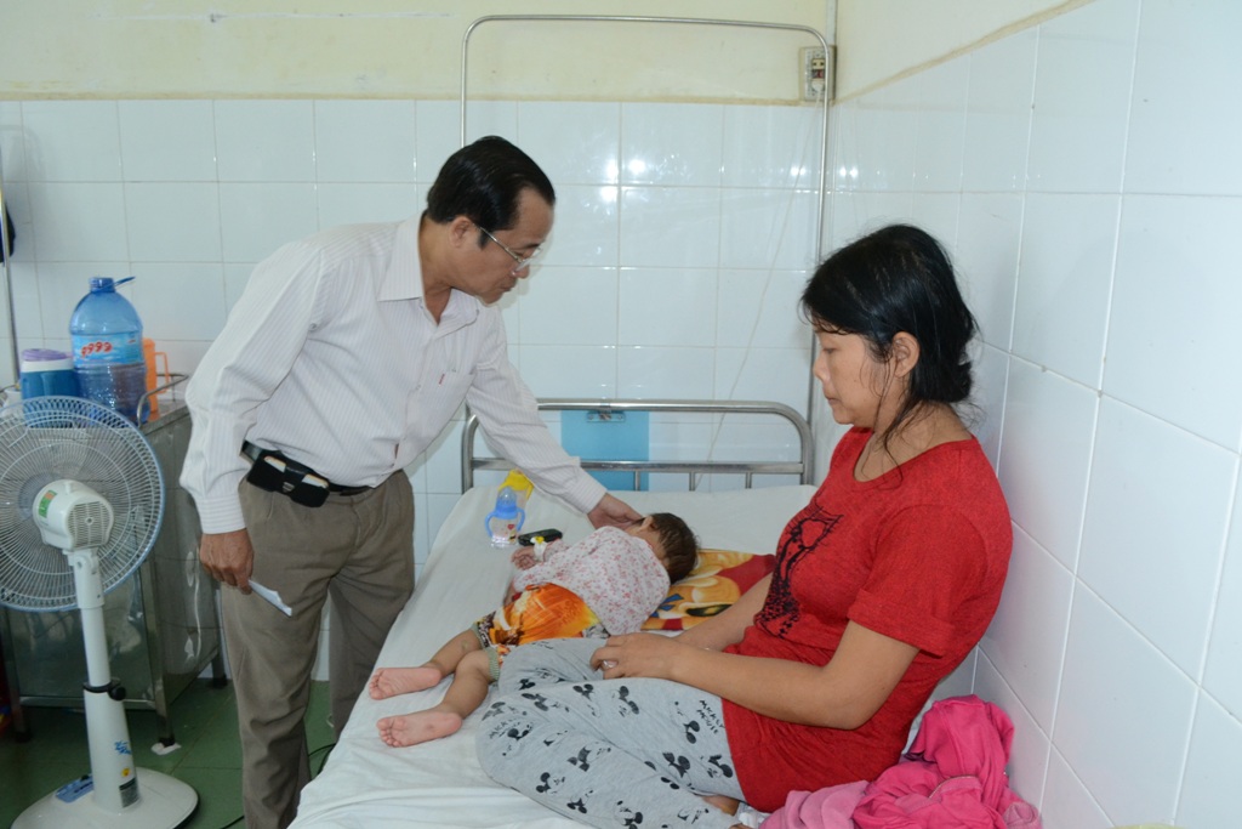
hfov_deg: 67.4
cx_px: 621
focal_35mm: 27
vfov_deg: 47.9
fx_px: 932
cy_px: 414
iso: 1600
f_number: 6.3
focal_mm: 18
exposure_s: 1/25
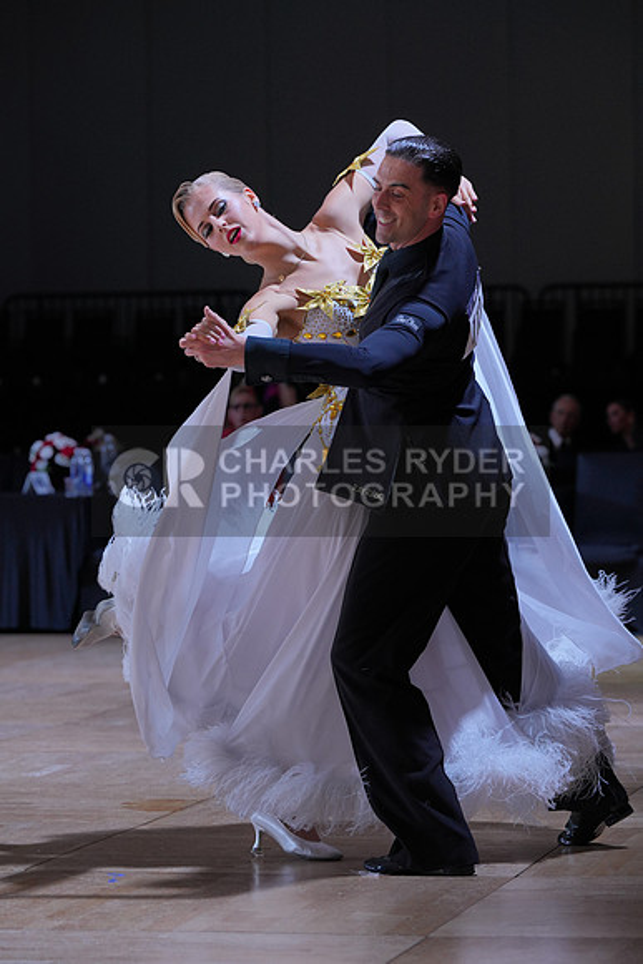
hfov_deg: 9.0
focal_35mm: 152
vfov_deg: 13.5
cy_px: 482
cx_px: 322
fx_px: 4070
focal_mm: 152
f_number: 5.6
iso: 1000
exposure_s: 1/400
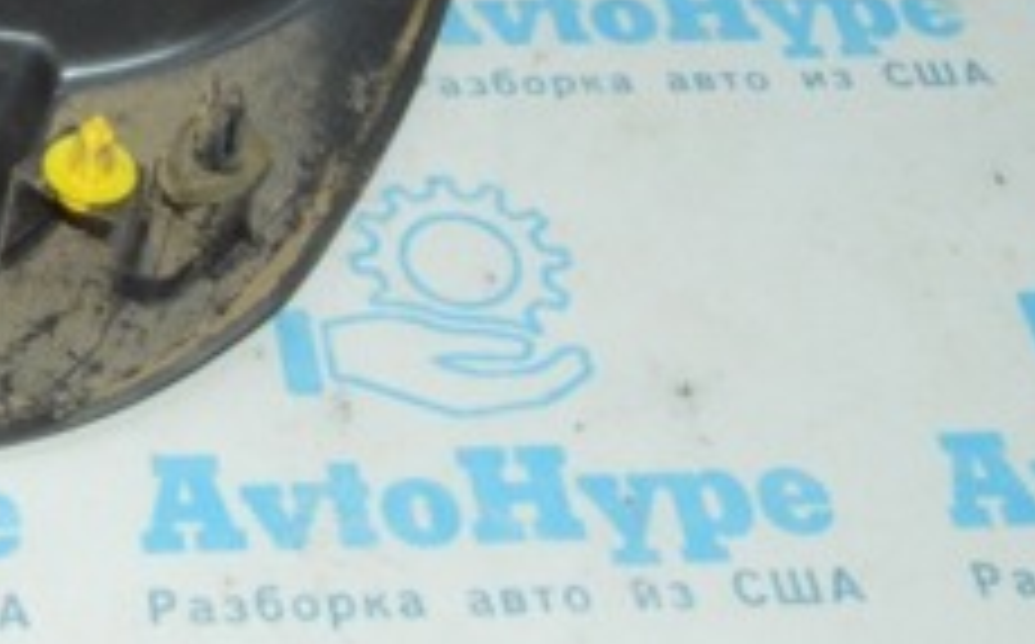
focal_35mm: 89
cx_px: -135
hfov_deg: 21.8
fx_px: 2519
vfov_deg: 14.1
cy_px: -151
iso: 2800
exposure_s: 1/50
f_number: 25
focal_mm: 21
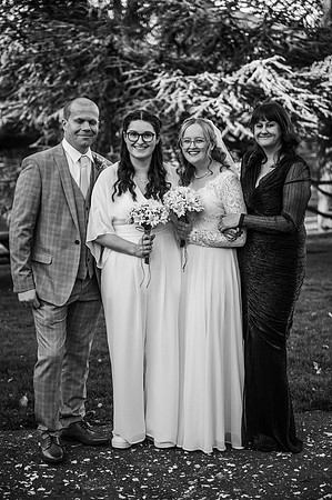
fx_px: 971
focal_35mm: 70
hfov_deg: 19.4
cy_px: 250
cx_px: 166
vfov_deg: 28.9
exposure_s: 1/500
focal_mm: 70
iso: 100
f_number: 2.8
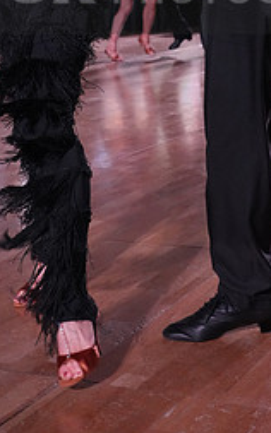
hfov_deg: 14.3
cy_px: -22
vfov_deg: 21.8
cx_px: 217
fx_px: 1076
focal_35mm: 91
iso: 5000
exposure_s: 1/320
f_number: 5.6
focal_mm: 39
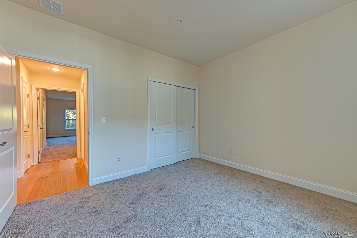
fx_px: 139
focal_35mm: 14
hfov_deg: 104.3
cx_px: 178
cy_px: 119
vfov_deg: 81.1
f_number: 5
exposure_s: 1/10
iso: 100
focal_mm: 14
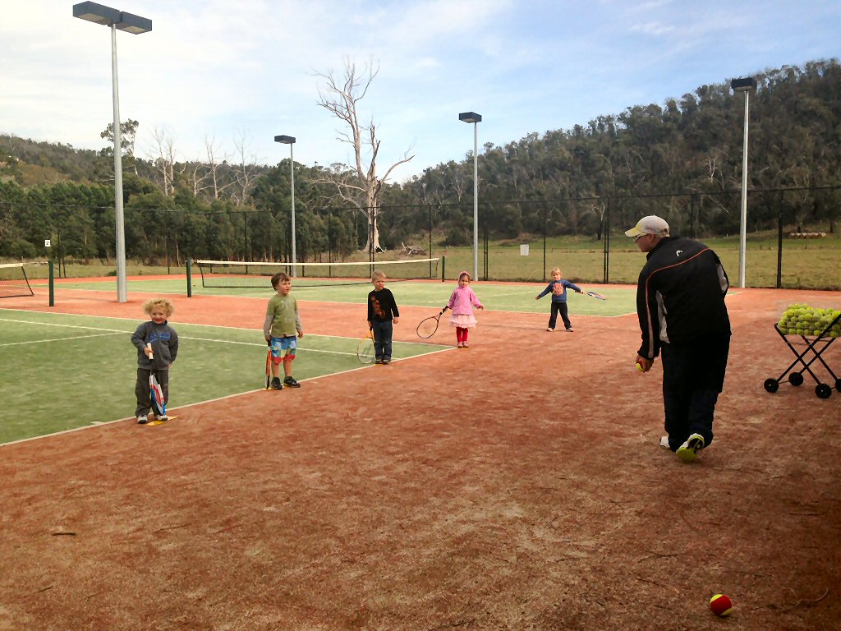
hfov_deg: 55.4
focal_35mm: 33
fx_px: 802
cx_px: 420
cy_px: 316
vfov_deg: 42.9
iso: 50
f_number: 2.4
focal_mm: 4.13
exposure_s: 1/1391
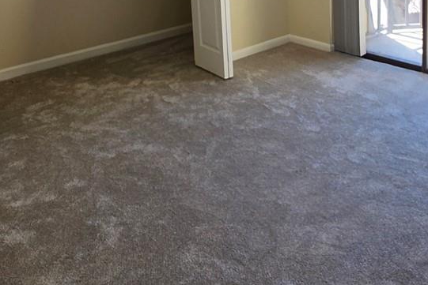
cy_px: -43
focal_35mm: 40
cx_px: 316
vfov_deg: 29.5
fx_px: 476
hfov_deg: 46.9
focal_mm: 2.2
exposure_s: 1/120
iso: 40
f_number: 1.9
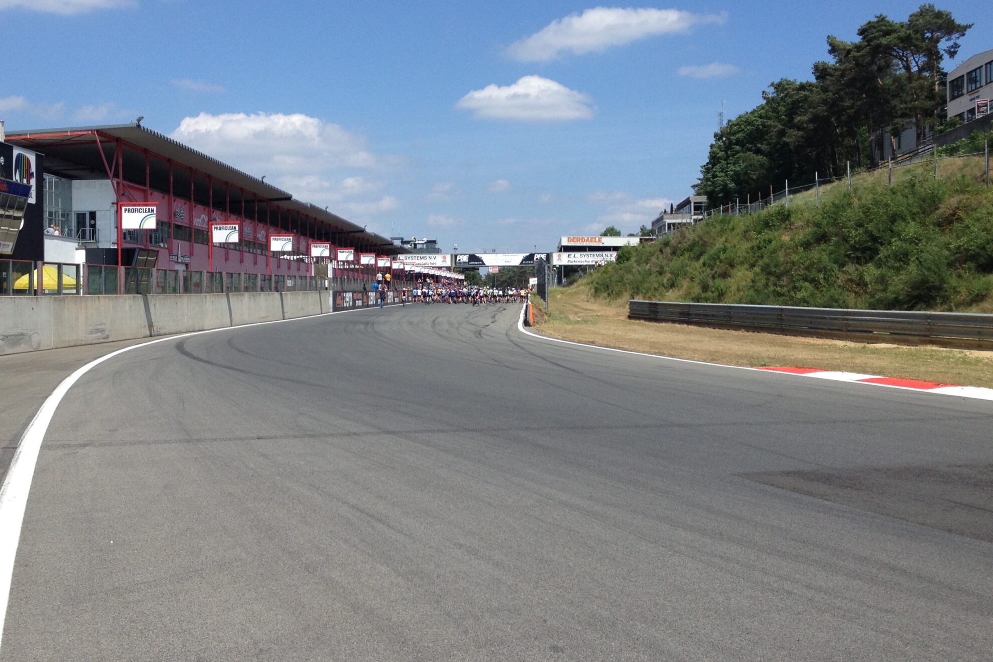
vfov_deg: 28.6
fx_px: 1296
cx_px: 425
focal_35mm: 47
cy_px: 298
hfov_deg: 41.8
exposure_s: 1/2045
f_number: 2.4
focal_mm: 4.28
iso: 50
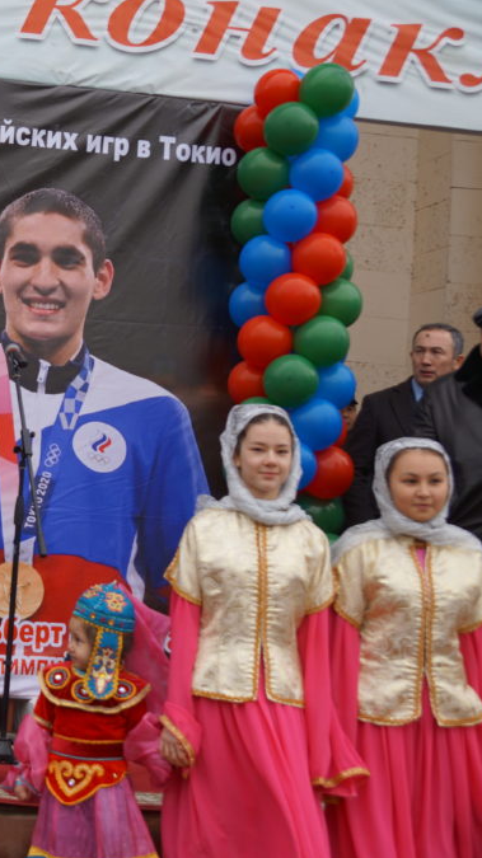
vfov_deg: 33.8
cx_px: -159
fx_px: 1411
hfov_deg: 18.0
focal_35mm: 62
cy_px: 431
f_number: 4
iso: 100
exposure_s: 1/250
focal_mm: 26
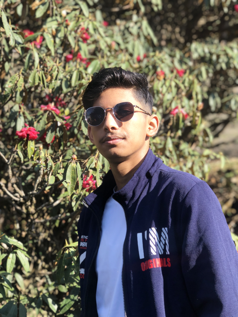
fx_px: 523
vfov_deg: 33.8
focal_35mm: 57
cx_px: 119
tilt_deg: +5.1
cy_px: 158
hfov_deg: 25.7
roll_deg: -2.9
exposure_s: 1/242
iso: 20
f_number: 2.8
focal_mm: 6.6
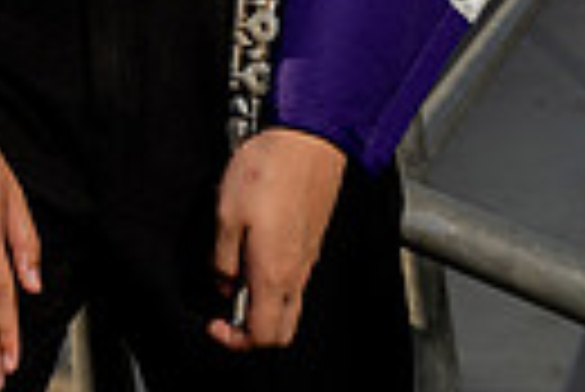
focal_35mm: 128
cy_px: -527
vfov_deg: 9.6
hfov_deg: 15.5
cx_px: -81
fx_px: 2082
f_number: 8
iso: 100
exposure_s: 1/250
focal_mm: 37
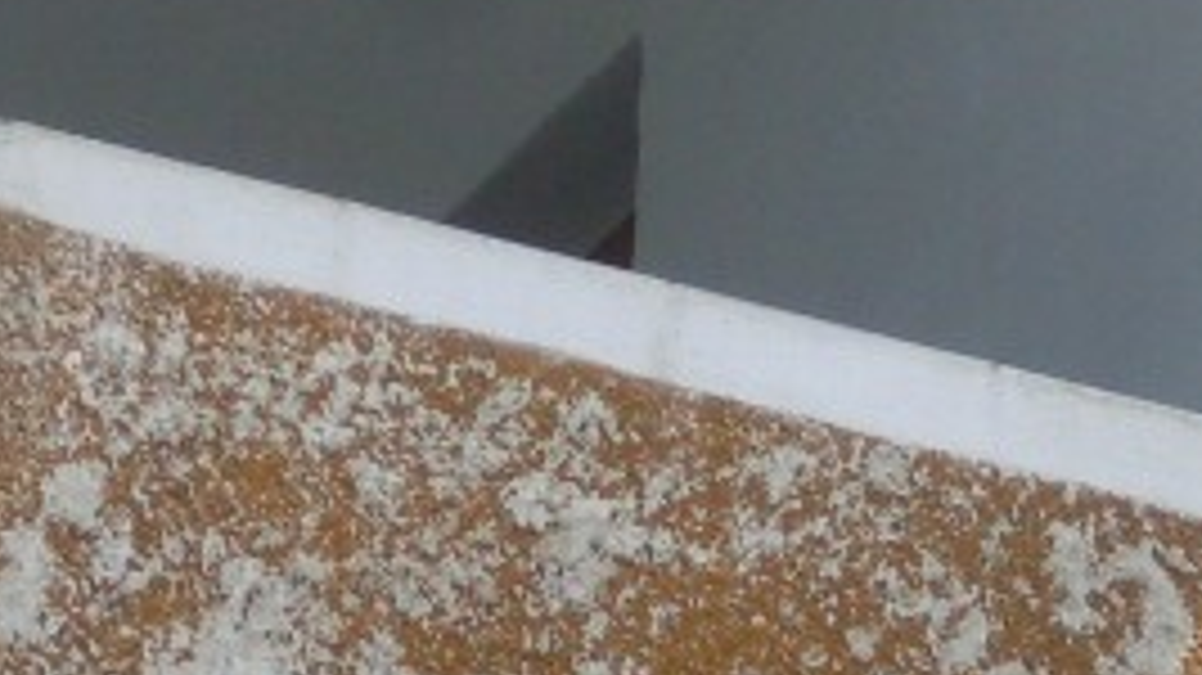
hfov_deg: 4.5
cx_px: 837
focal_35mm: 477
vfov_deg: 2.5
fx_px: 15198
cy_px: -644
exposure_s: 1/90
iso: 100
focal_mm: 18.9
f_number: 5.2
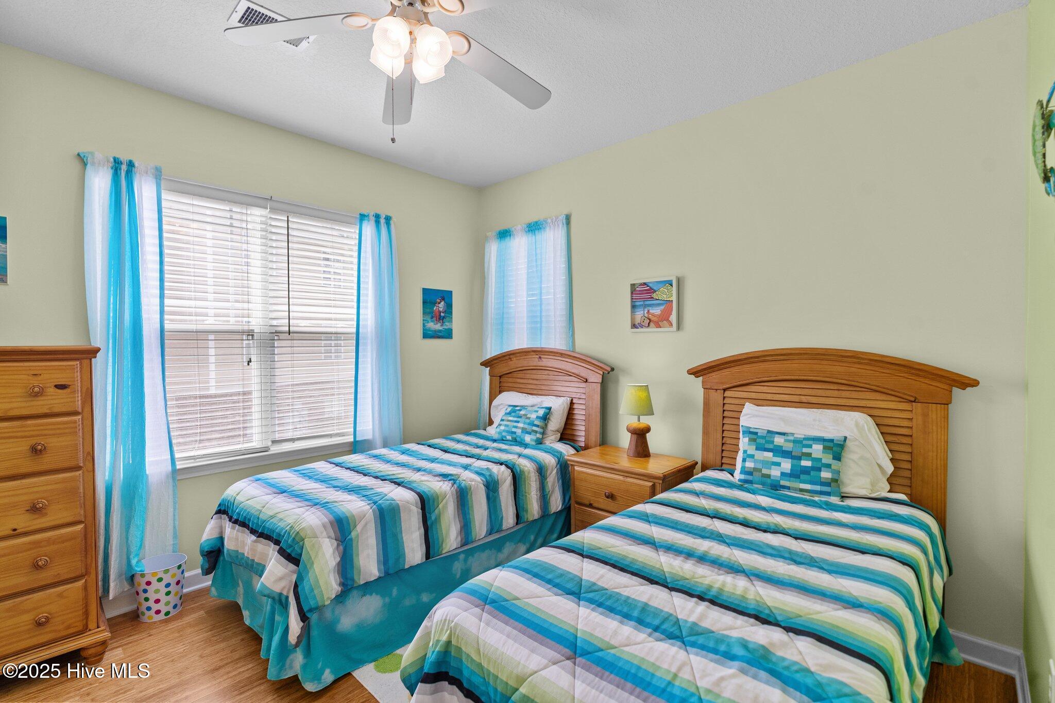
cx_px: 528
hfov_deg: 96.7
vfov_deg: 73.7
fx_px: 469
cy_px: 352
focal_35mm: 16
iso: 400
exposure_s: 1/30
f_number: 5.6
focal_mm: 16
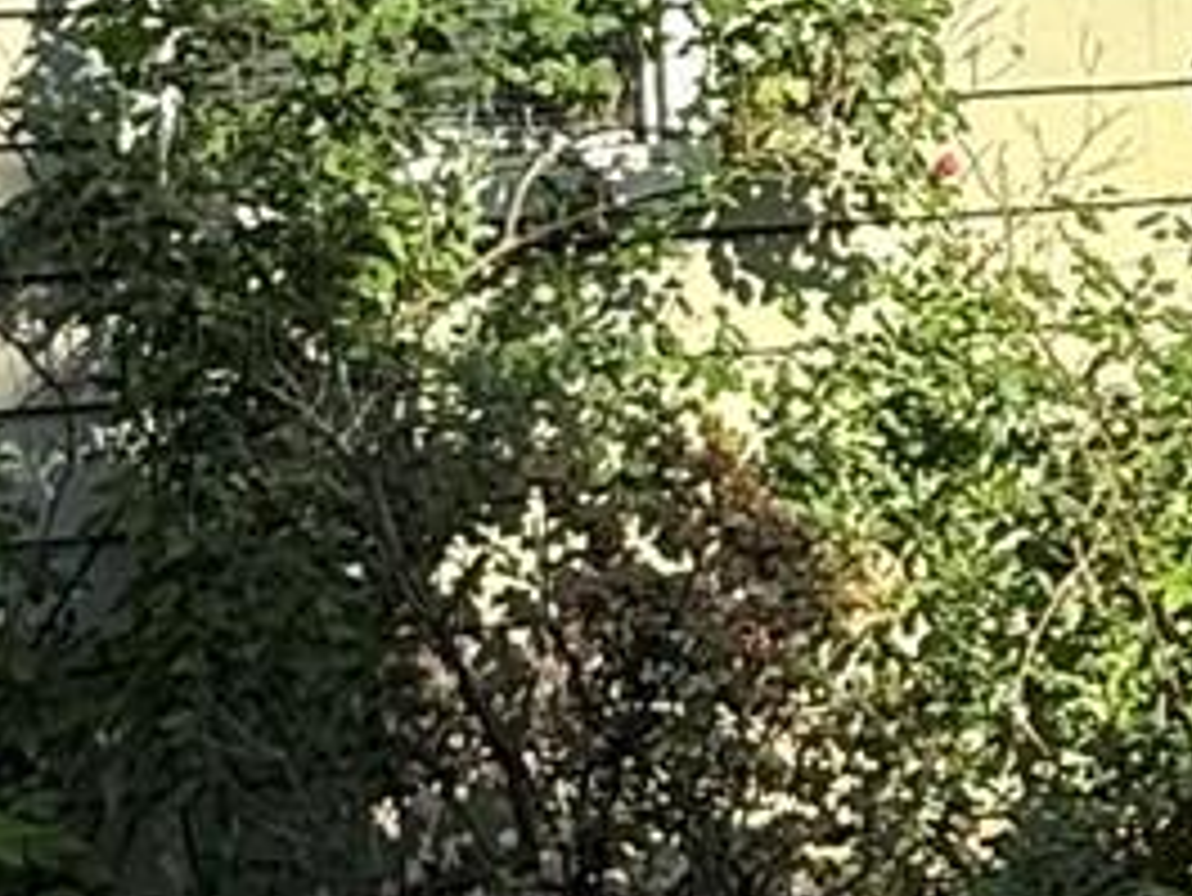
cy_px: -41
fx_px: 3721
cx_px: 1426
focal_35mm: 108
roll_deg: +3.2
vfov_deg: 13.5
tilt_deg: +0.5
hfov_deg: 17.4
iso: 50
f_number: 2.2
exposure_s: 1/1368
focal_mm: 2.22
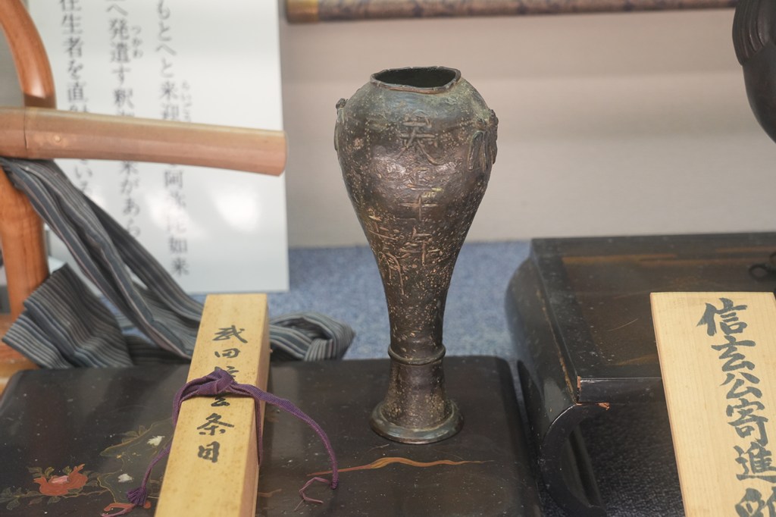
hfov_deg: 36.9
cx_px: 388
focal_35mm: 54
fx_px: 1164
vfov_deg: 25.0
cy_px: 258
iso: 2500
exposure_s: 1/160
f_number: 4
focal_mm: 54
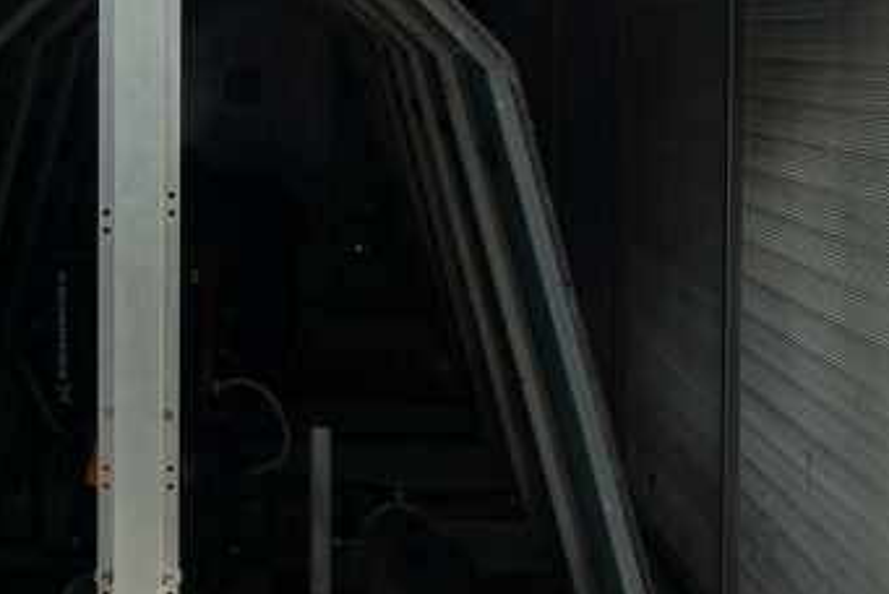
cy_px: 92
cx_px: 198
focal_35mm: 72
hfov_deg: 27.6
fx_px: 1779
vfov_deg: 18.7
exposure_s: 1/160
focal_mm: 24
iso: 100
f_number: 5.6
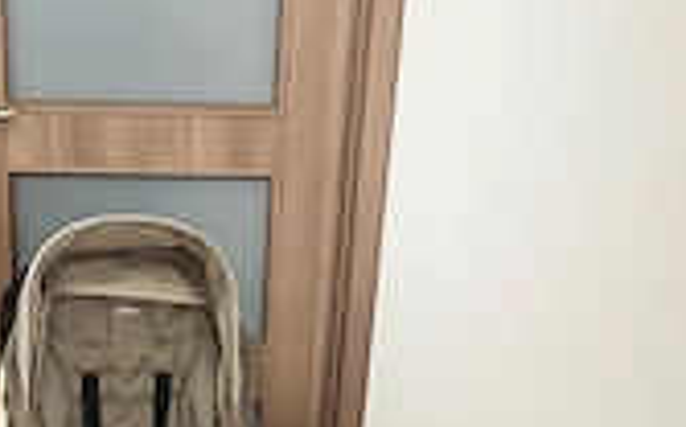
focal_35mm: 66
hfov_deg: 30.5
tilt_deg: -27.1
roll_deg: -1.1
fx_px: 1233
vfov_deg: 17.6
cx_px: 164
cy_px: 640
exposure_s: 1/50
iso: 160
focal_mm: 5.1
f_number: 1.6
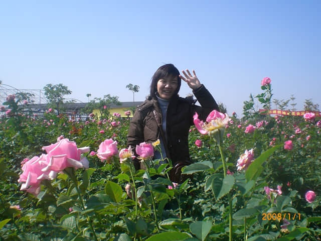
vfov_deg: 37.7
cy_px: 120
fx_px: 352
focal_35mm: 38
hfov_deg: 49.0
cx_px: 160
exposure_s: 1/400
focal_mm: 6.3
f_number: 4.4
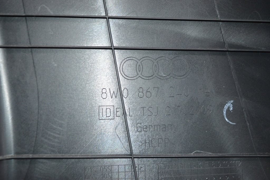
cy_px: 90
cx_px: 135
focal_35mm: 51
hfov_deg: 38.9
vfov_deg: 26.4
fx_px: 382
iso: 1000
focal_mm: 34
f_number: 4.5
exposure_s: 1/60
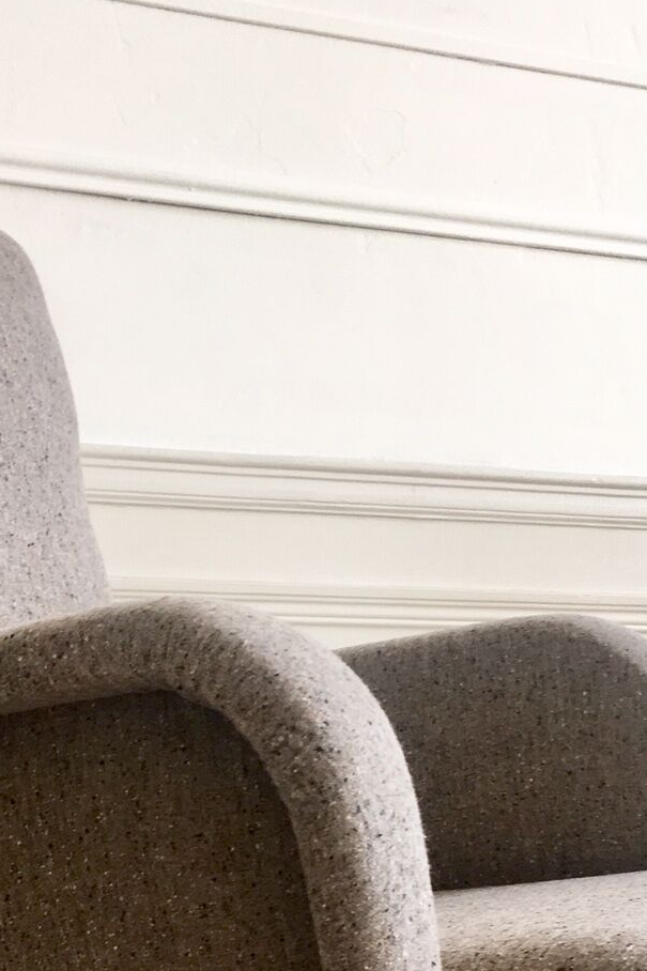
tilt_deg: -6.8
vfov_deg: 28.9
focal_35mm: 67
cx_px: 228
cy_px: 879
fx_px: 1807
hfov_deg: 20.2
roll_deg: -1.4
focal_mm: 4.15
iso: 32
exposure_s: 1/50
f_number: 2.2
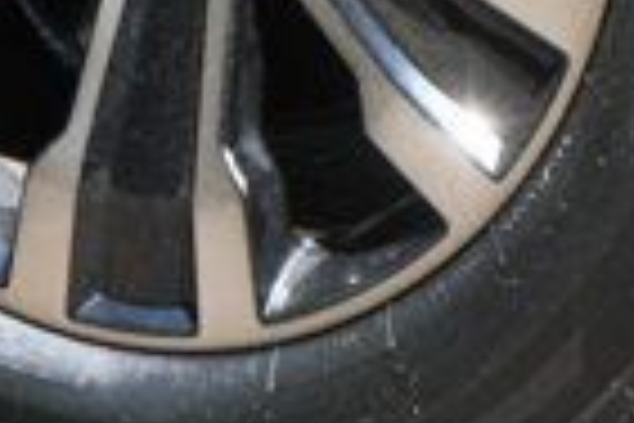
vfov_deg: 2.1
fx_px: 11781
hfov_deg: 3.1
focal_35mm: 669
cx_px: 243
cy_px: -241
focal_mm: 98
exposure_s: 1/250
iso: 200
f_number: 8
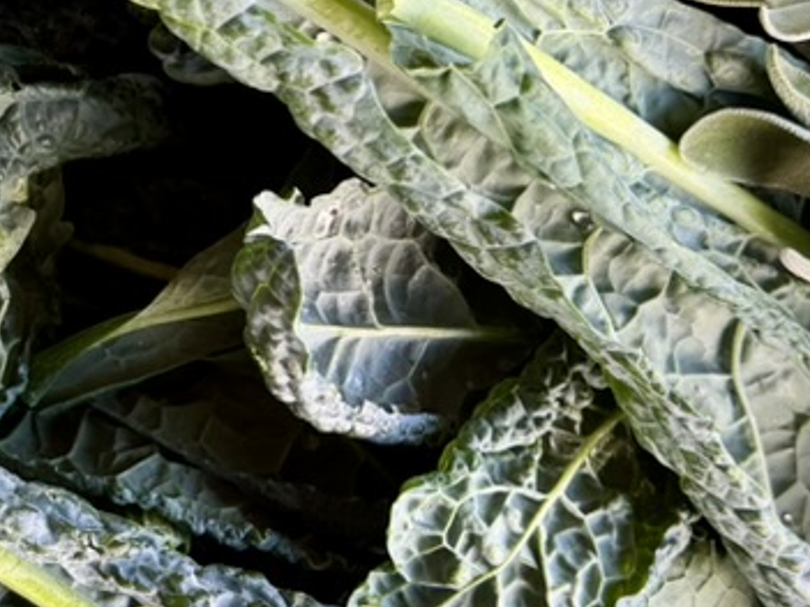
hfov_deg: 27.5
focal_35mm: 70
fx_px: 1637
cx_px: 242
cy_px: 286
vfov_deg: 21.0
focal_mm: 6.76
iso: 125
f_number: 1.78
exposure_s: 1/121
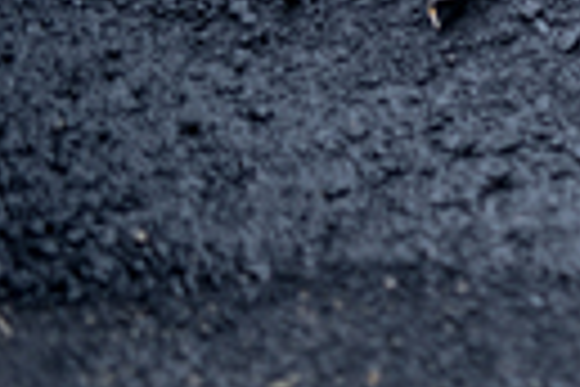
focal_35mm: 163
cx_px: 940
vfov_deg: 8.2
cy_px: -198
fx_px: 2626
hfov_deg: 11.9
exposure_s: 1/2500
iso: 200
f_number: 1.4
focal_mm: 50
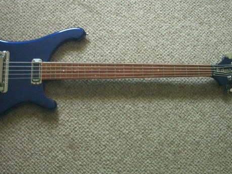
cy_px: 75
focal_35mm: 49
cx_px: 105
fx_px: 328
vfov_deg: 29.7
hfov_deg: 38.9
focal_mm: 5.8
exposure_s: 1/25
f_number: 2.6
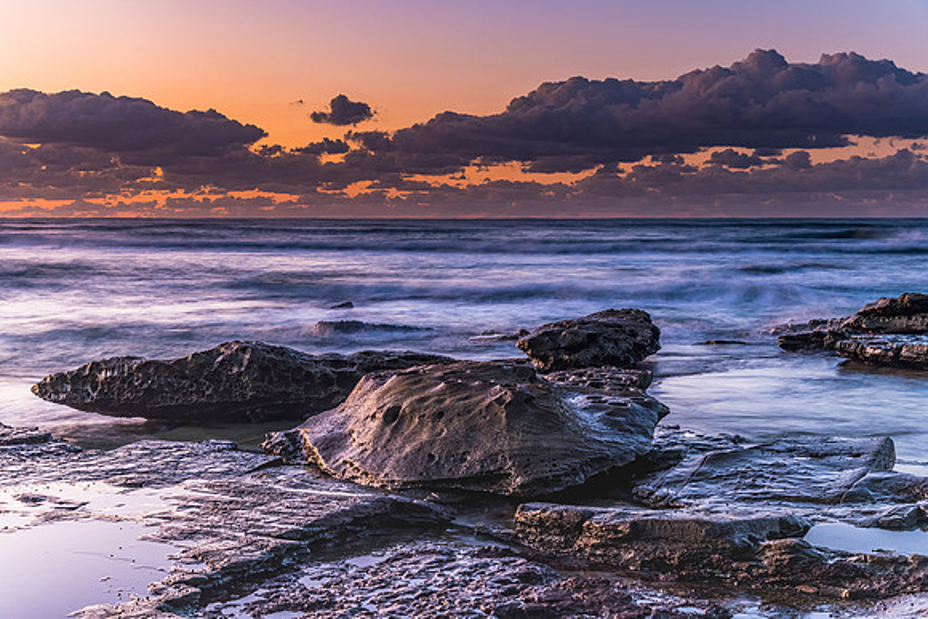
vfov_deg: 25.5
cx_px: 464
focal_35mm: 53
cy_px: 310
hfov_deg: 37.5
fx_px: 1369
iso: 320
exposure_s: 2.5
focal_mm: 52
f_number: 7.1
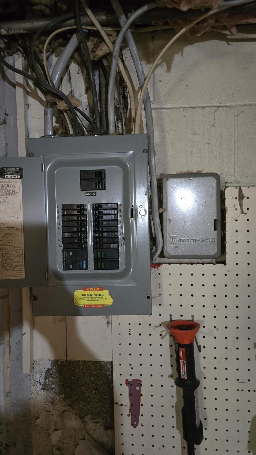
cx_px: 91
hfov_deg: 43.9
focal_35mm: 26
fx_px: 314
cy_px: 227
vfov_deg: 71.9
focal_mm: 6.3
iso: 1250
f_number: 1.7
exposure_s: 1/30
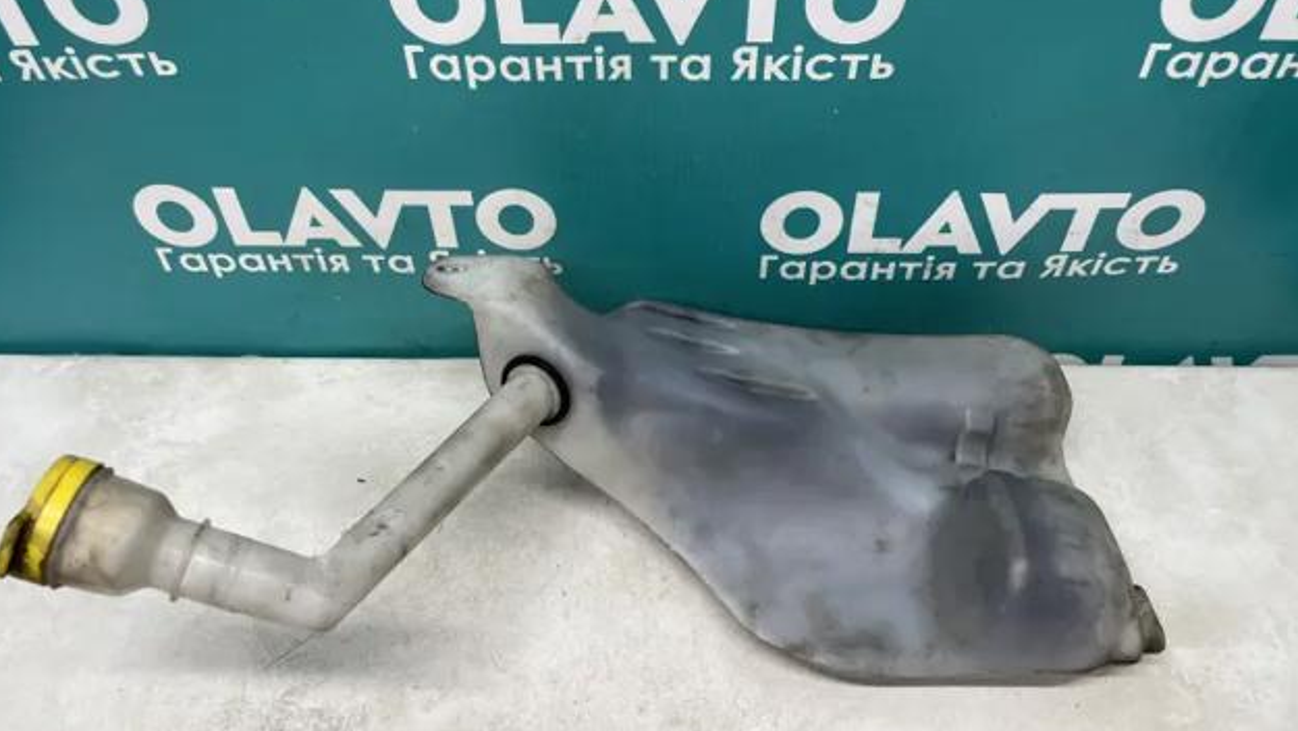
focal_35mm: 29
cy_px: 251
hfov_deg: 66.0
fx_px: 998
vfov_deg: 39.8
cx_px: 640
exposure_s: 1/100
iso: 80
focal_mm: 4.2
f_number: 1.6
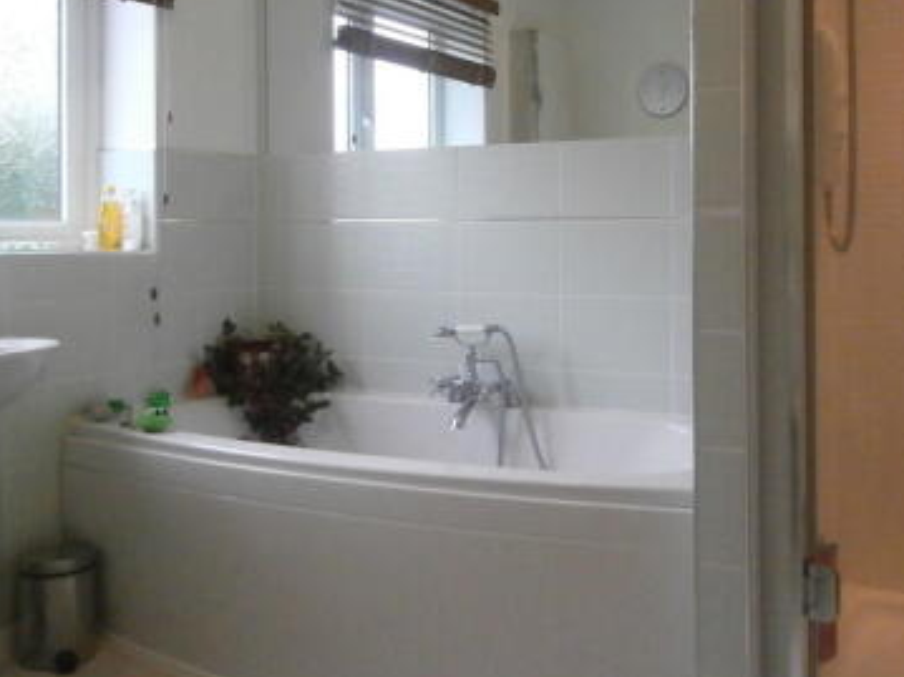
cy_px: 218
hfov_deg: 47.8
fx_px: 1018
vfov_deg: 36.4
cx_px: 507
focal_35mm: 39
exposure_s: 1/40
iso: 800
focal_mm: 4.2
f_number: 3
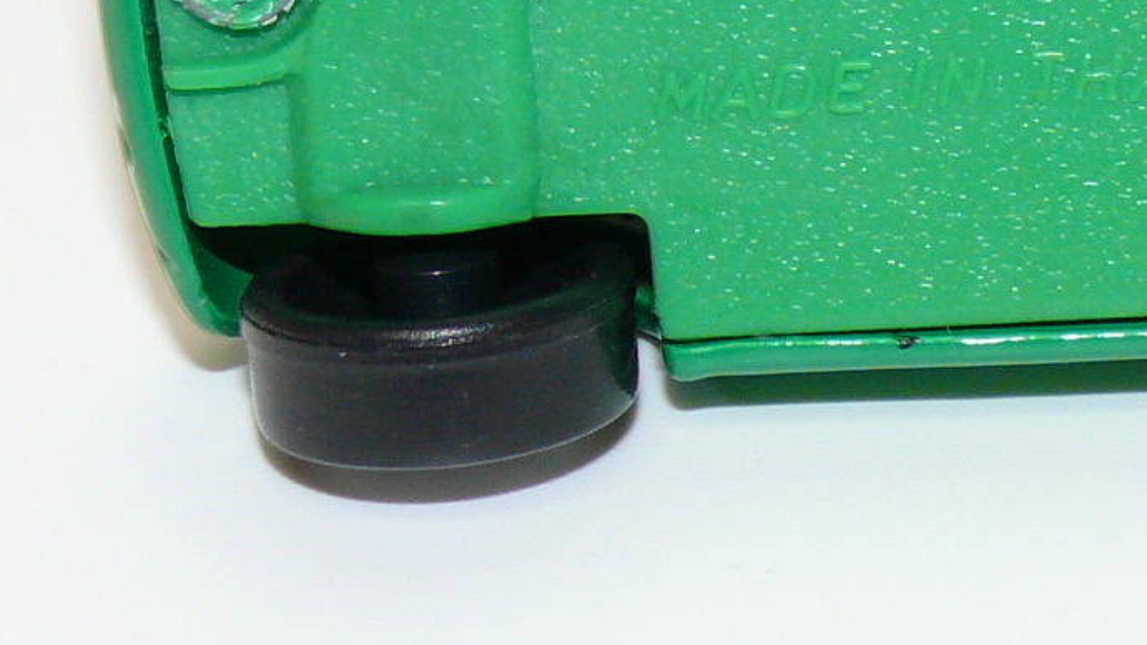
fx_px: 7147
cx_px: 1228
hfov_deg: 9.1
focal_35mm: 235
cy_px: -170
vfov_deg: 5.1
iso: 100
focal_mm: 12.7
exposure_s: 1/30
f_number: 4
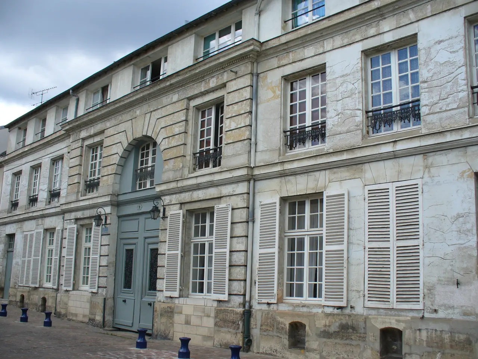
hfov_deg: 50.1
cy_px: 180
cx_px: 239
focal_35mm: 37
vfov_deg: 38.7
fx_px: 511
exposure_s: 1/200
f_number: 5.6
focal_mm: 6.1
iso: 80
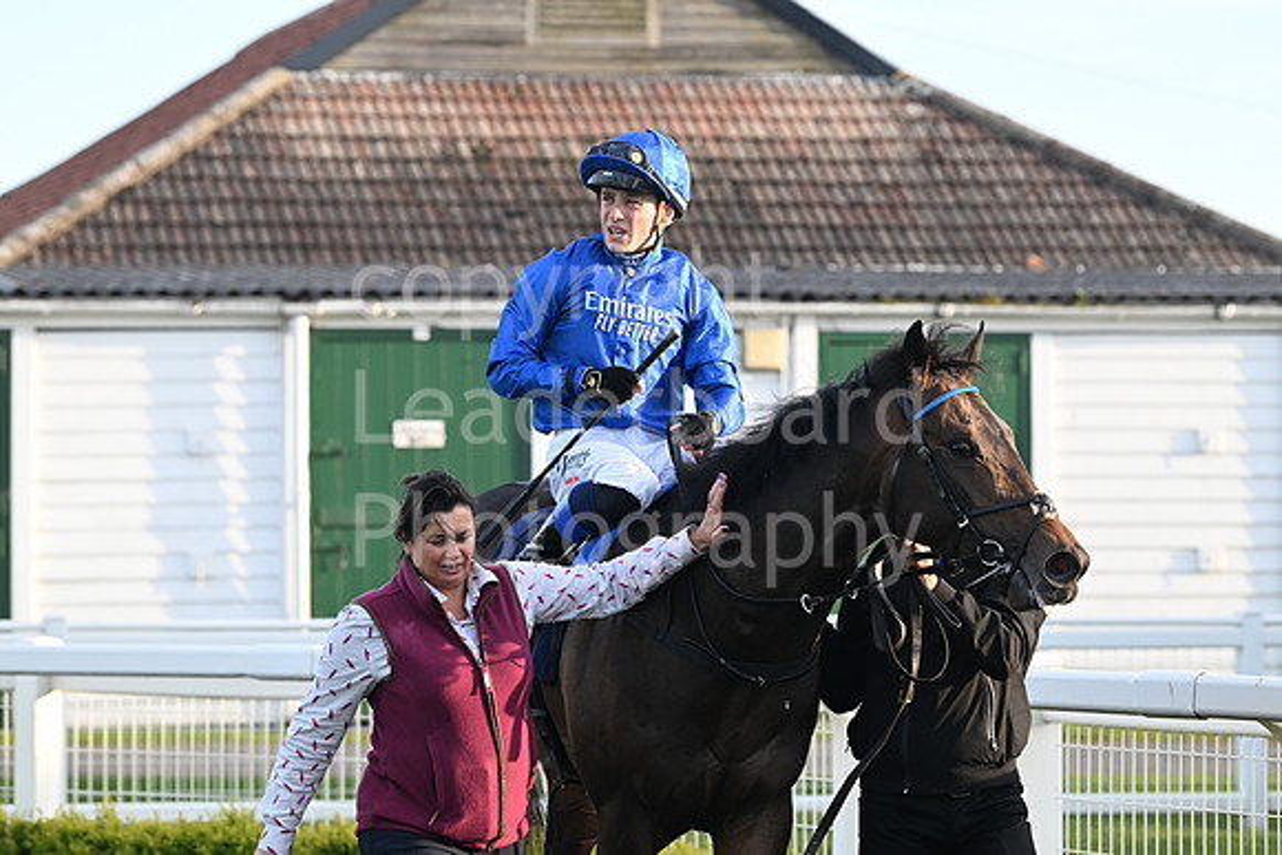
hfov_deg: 12.1
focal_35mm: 170
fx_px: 6055
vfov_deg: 8.1
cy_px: 428
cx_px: 641
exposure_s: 1/800
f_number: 5.6
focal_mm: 170
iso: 1000
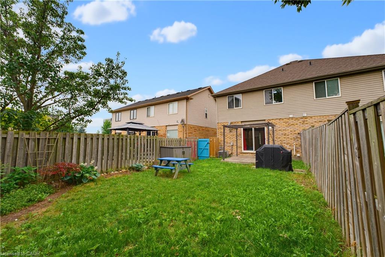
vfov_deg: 81.3
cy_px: 128
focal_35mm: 14
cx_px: 192
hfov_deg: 104.2
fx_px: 150
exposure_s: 1/80
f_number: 9
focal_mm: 14
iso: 800
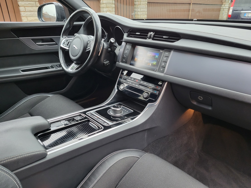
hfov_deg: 67.3
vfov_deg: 53.1
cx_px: 126
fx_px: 189
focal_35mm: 26
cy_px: 94
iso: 320
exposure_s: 1/100
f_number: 1.8
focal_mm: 5.4
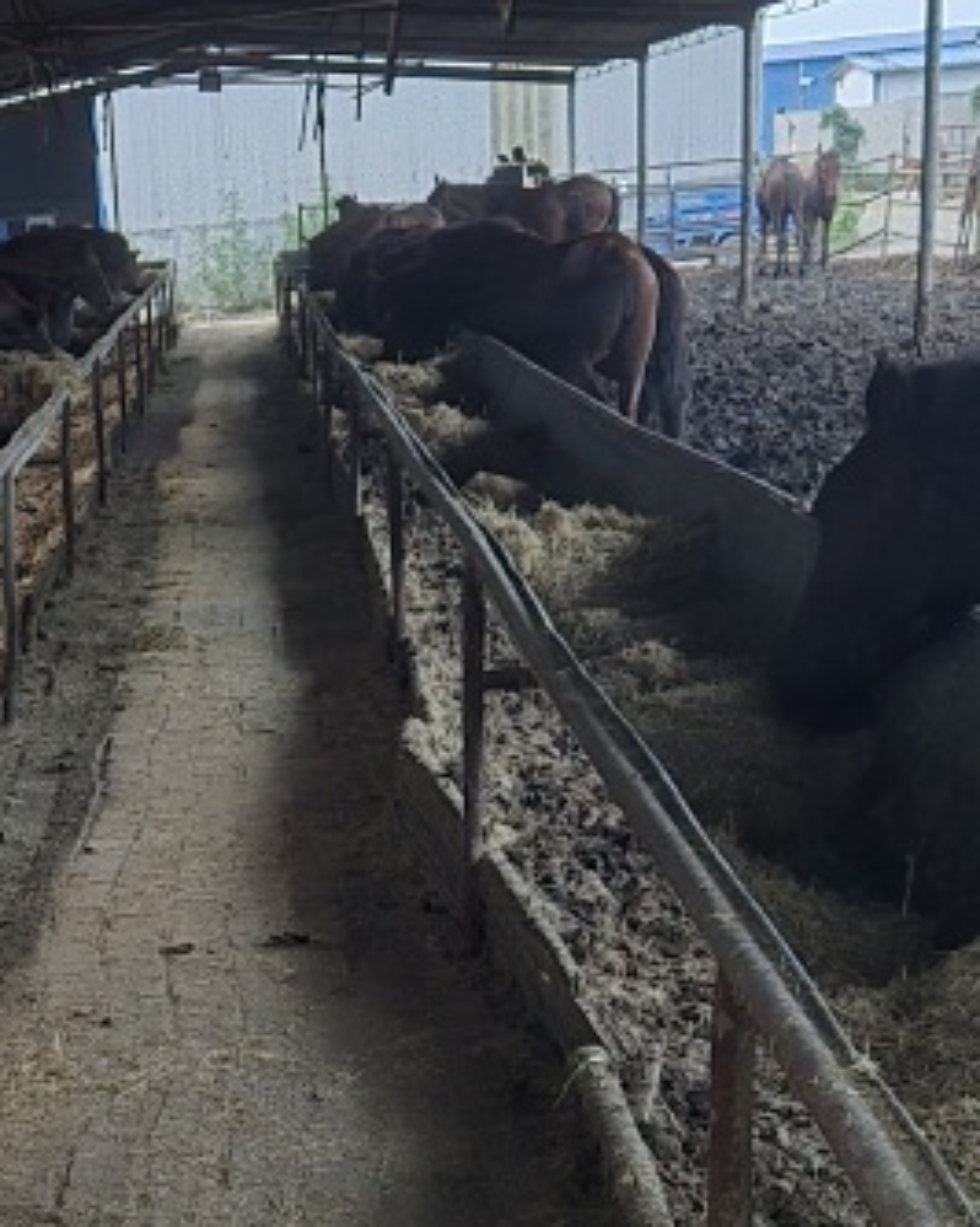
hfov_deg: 20.8
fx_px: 2613
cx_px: 96
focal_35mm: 72
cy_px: 1185
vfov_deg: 25.3
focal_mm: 5.4
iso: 2000
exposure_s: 1/20
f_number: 1.8
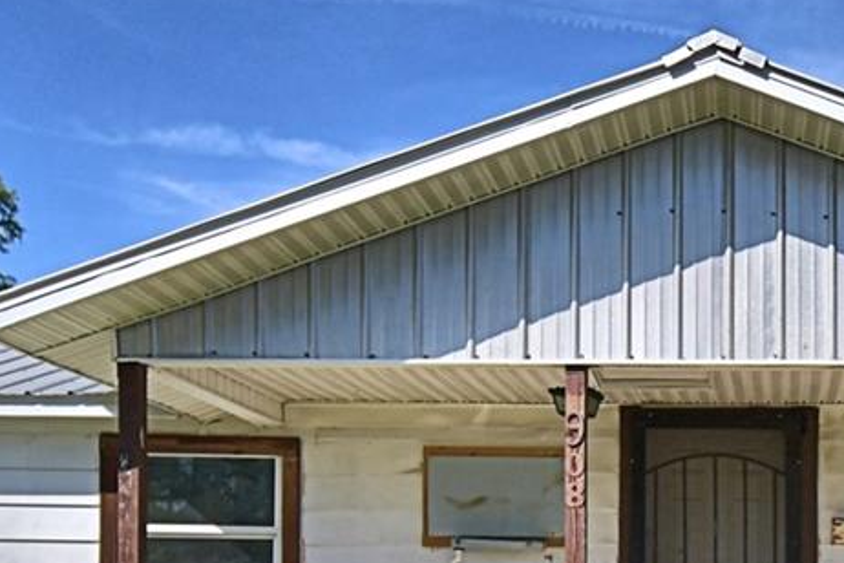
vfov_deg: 24.2
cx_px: 775
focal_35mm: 52
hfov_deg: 35.7
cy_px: 629
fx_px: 1219
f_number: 4.5
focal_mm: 10
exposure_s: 1/1600
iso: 100
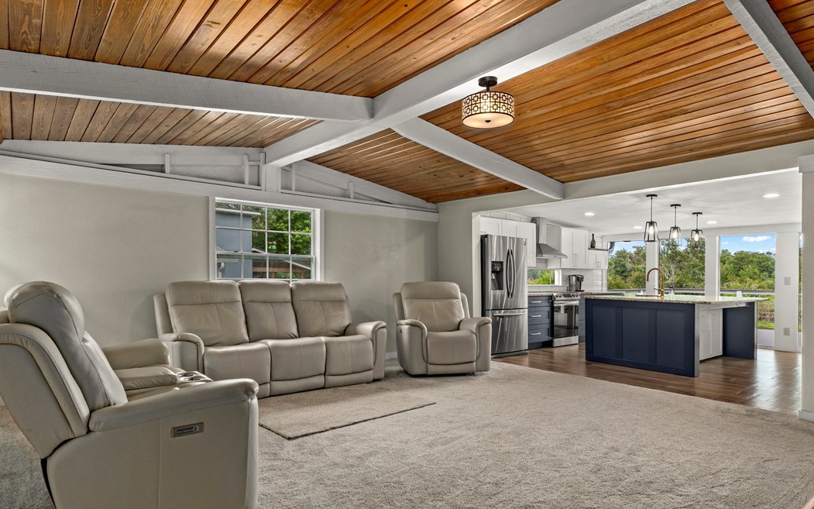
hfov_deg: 83.6
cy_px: 264
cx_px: 397
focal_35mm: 21
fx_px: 455
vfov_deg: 58.4
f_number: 8
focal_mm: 13
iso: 320
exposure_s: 1/8
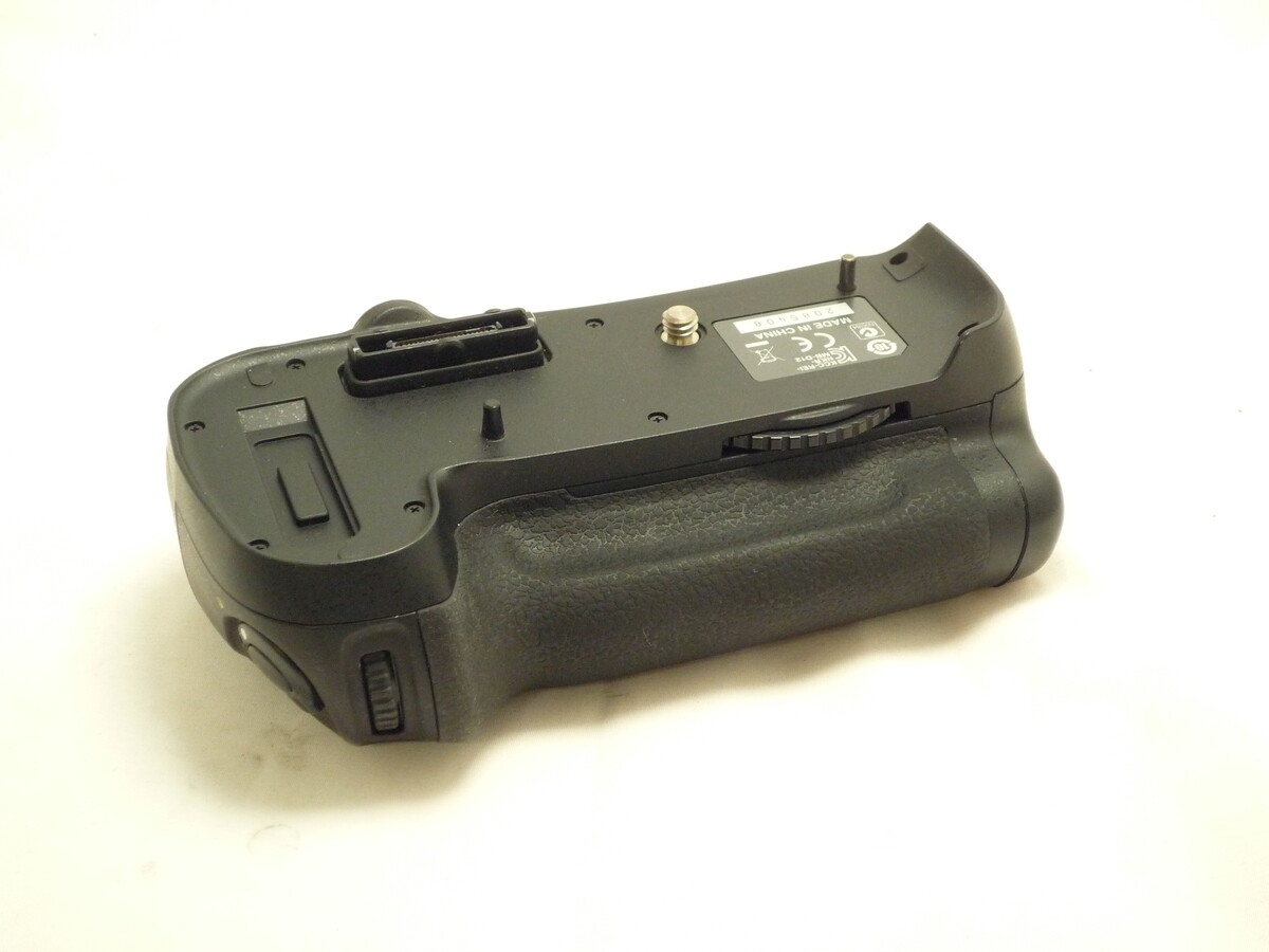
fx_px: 2163
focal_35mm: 59
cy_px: 476
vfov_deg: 24.8
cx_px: 634
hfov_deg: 32.7
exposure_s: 1/40
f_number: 4.7
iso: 400
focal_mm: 10.4
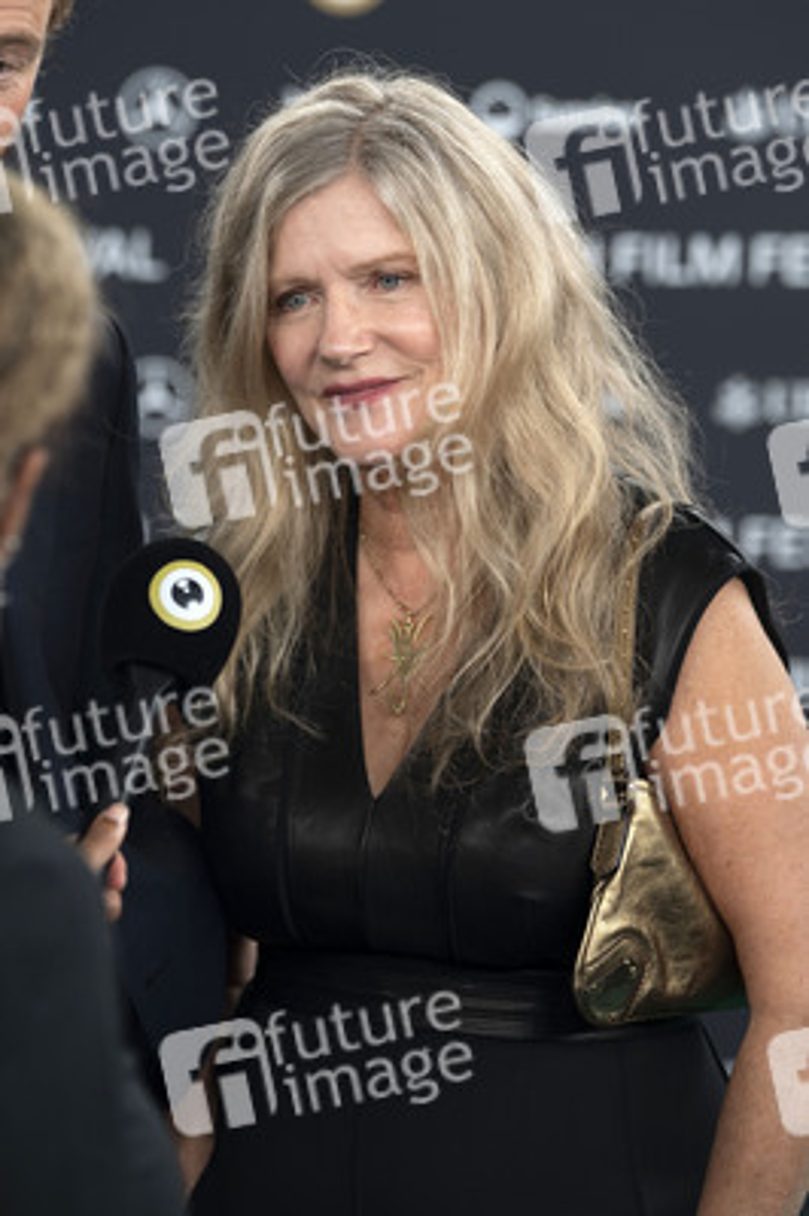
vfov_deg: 16.8
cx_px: 404
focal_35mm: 122
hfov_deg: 11.2
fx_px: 4119
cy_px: 608
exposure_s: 1/200
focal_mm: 122
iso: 400
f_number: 4.5
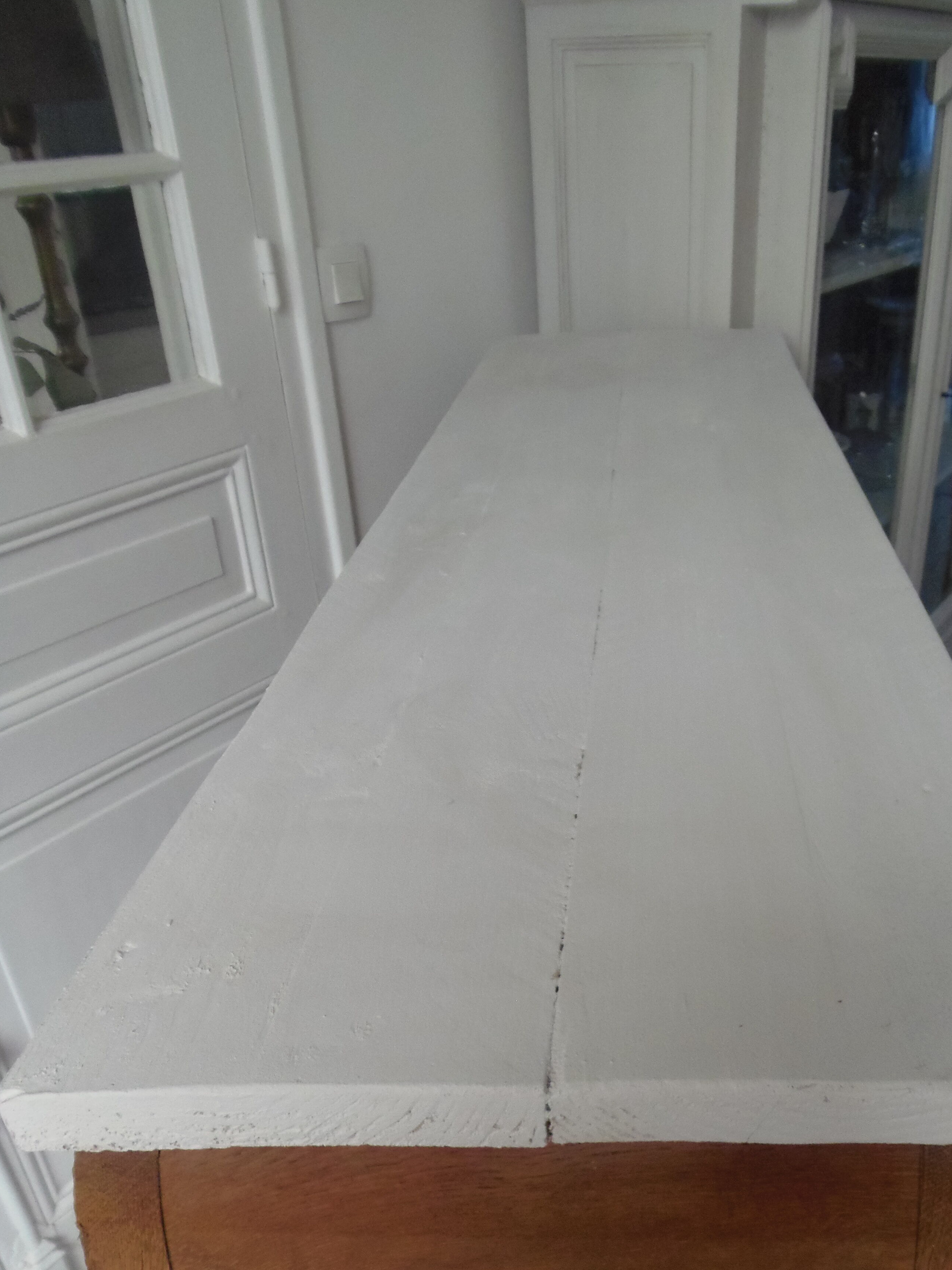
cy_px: 755
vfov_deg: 59.5
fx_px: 1100
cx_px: 591
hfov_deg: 46.4
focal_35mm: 30
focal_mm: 4.3
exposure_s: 1/30
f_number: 2.9
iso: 250
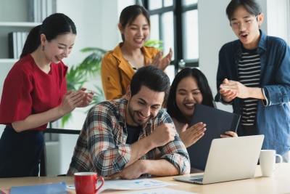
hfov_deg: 23.9
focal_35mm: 85
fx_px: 685
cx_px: 145
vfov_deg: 16.1
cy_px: 97
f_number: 2.8
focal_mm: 85
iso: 640
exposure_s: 1/125
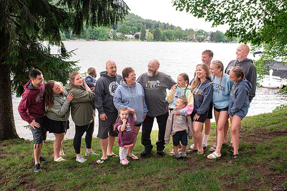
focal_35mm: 36
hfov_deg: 53.3
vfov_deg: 37.1
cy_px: 96
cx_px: 144
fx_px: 286
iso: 1000
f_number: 5.6
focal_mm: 35
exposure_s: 1/160
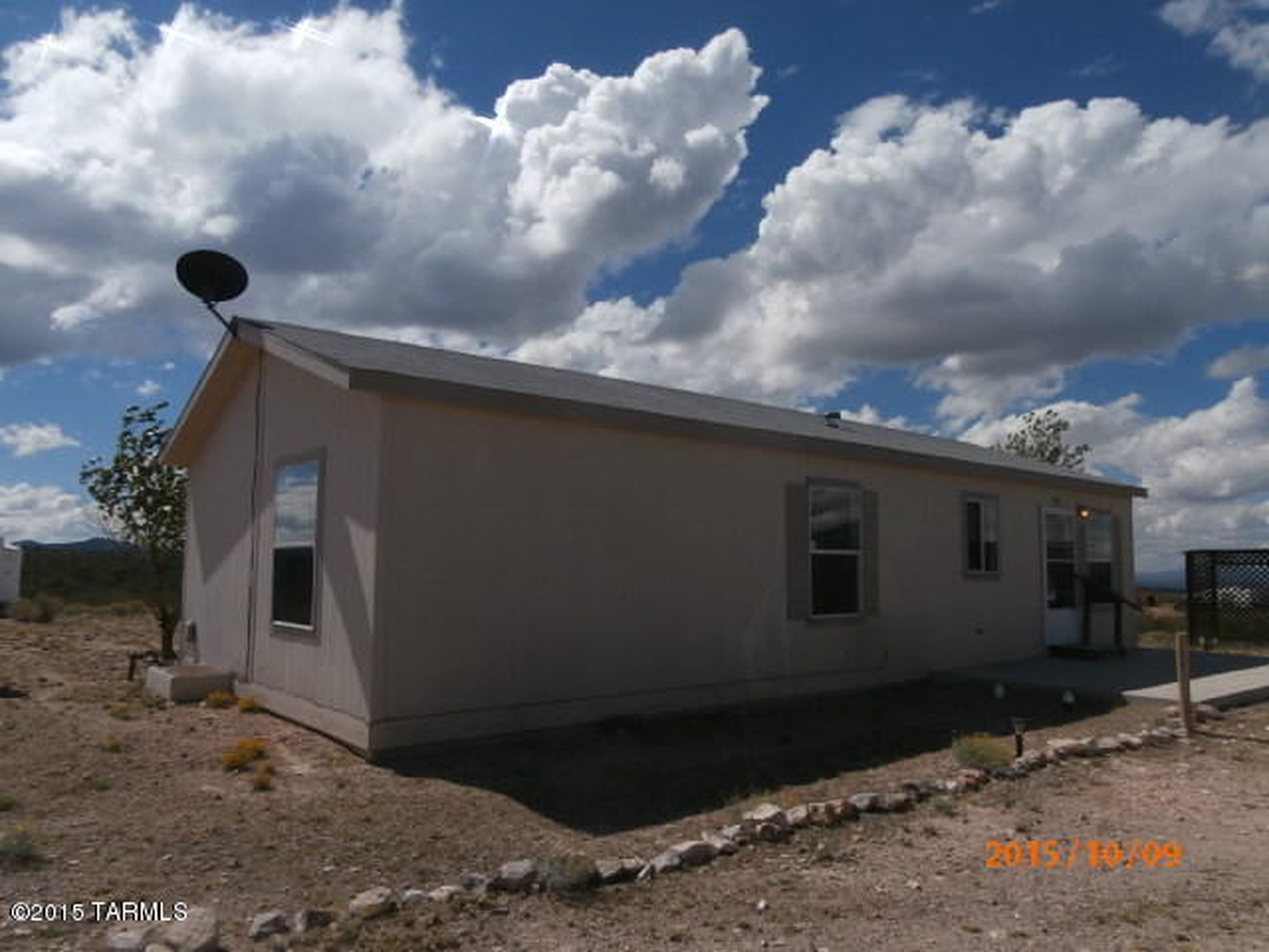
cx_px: 634
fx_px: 880
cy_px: 476
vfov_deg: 56.8
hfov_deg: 71.6
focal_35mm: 24
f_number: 7.9
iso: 100
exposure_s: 1/640
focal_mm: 4.2
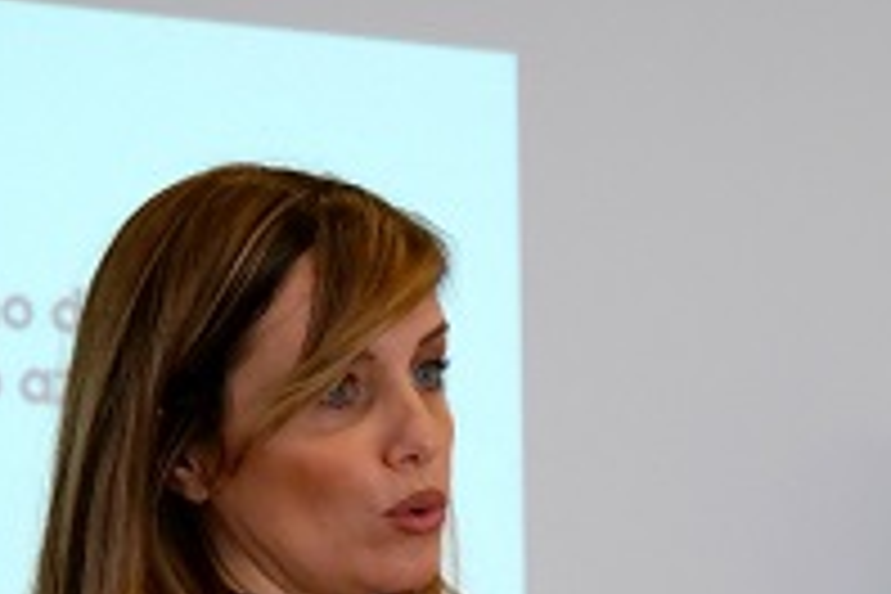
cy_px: 592
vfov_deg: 5.4
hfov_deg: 8.1
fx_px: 6286
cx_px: 958
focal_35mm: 254
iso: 1600
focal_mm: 55
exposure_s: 1/80
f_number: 5.6
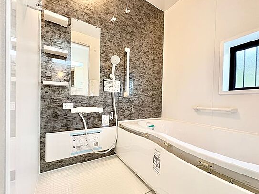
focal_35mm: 16
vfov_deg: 77.8
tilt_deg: -2.6
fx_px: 120
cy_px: 108
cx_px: 140
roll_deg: -0.5
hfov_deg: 94.3
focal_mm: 2.22
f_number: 2.2
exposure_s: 1/50
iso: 160
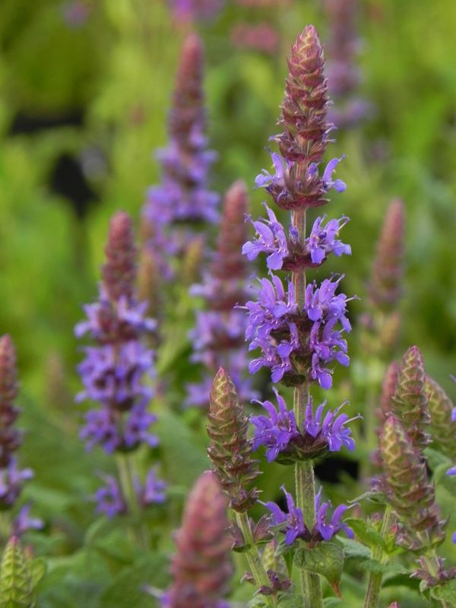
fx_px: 4338
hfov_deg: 6.0
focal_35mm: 247
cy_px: 304
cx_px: 228
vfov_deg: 8.0
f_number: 5
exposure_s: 1/40
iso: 160
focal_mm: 44
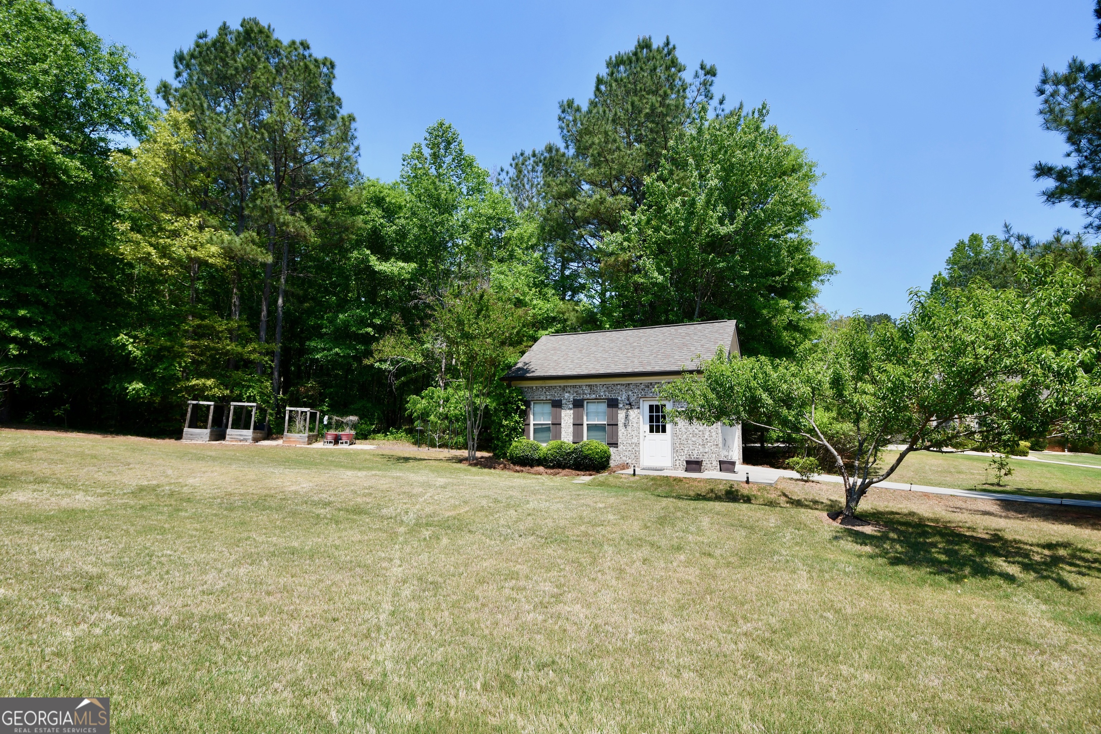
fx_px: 489
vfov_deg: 73.7
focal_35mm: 16
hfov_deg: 96.7
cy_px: 367
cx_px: 550
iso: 140
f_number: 8
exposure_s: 1/250
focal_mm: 11
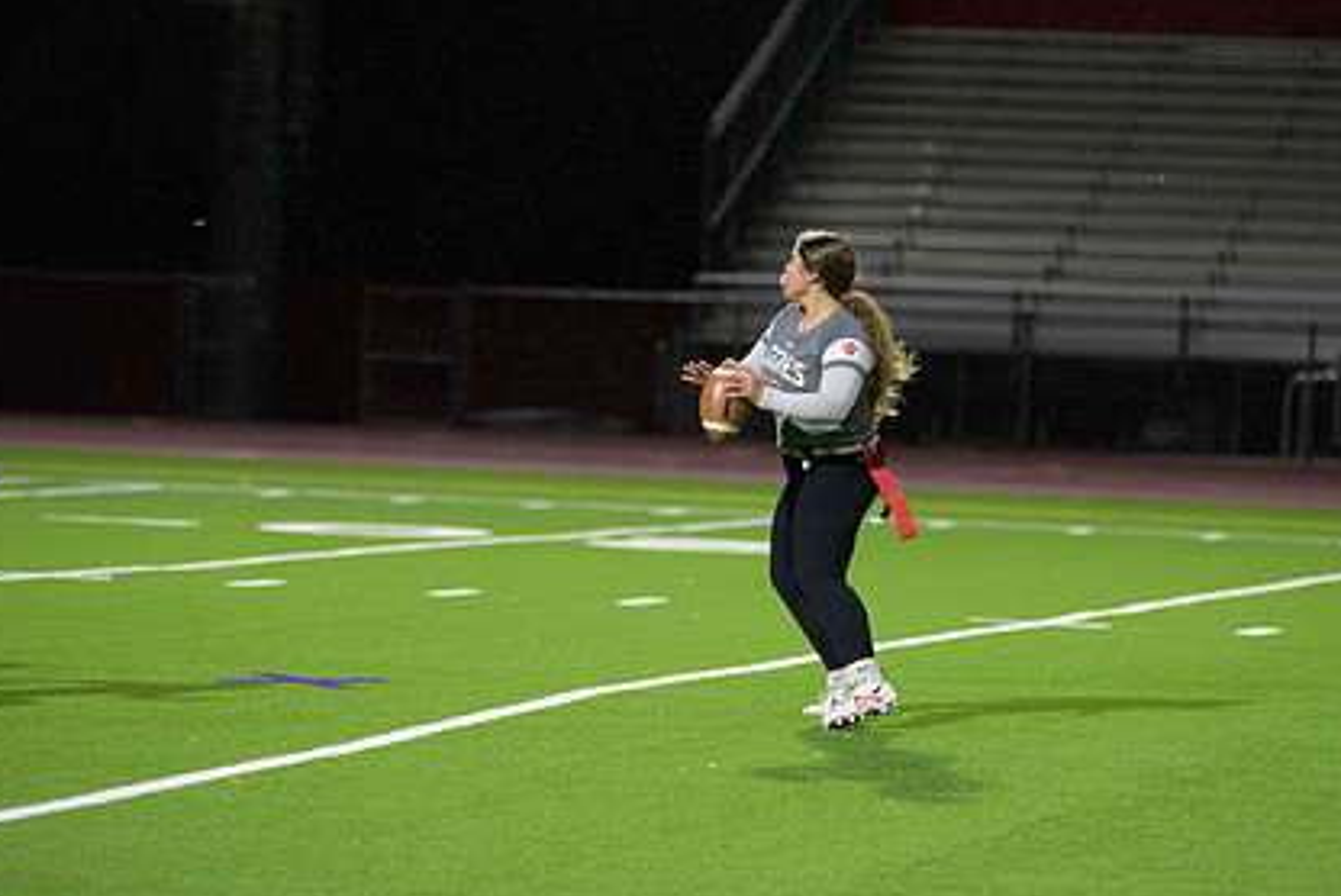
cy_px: 411
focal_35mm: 195
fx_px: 7269
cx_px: 706
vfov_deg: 7.1
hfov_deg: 10.5
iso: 1100
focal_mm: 140
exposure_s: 1/200
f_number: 2.8
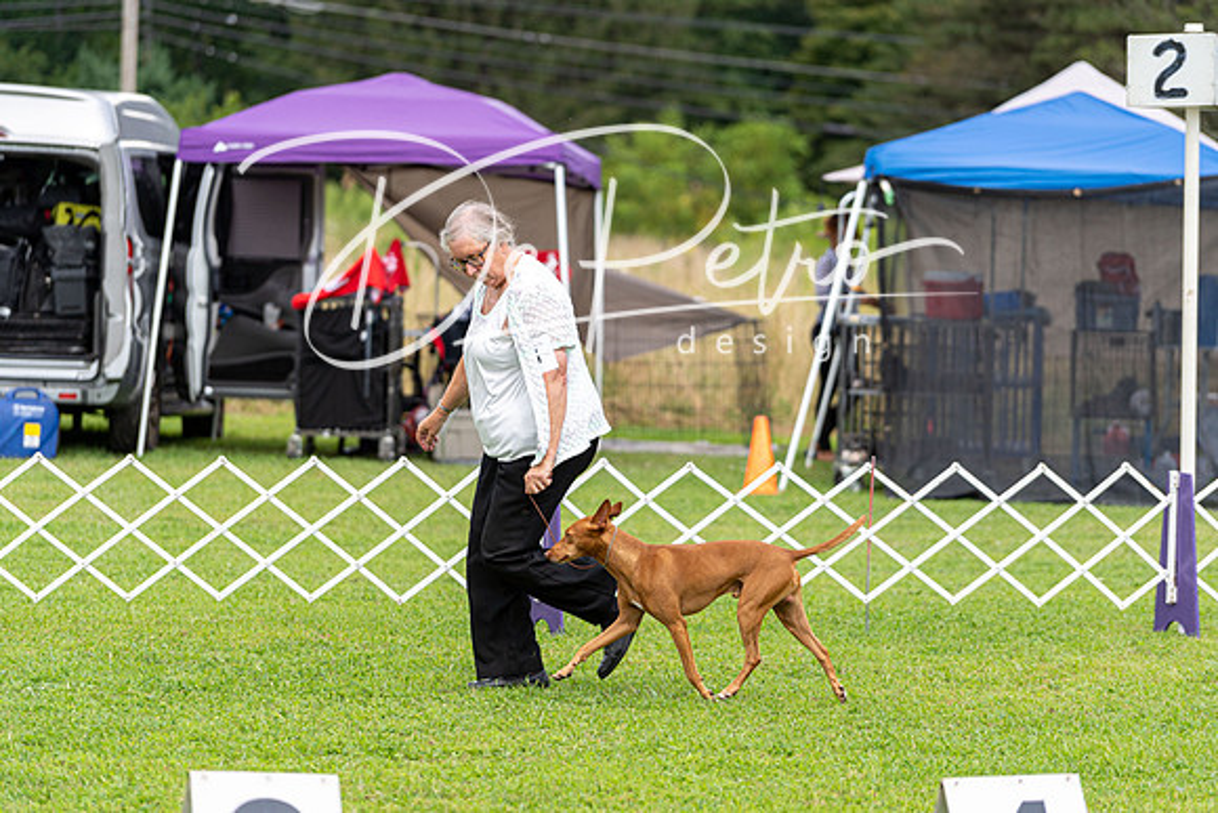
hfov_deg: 11.9
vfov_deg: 8.0
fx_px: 5820
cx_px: 609
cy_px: 406
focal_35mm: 172
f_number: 4
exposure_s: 1/1000
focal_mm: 172
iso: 250
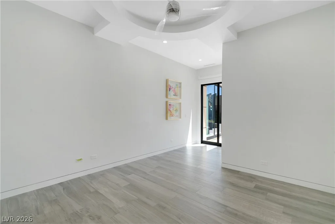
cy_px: 112
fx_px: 149
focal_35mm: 16
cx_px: 168
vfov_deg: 73.8
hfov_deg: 96.7
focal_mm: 16
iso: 500
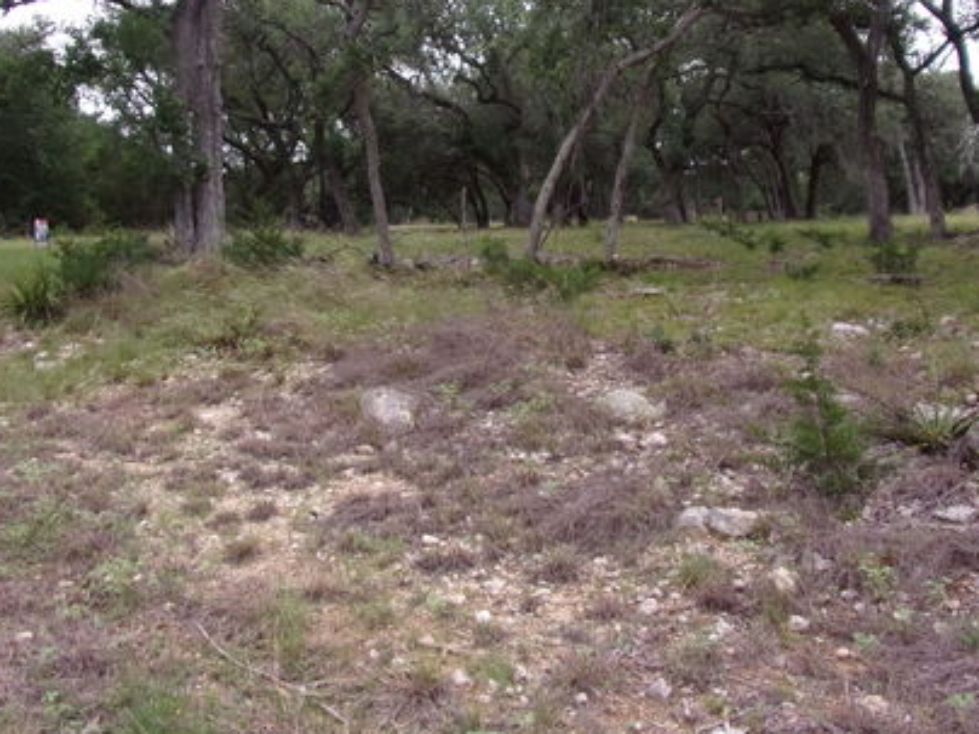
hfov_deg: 49.0
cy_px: 203
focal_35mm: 38
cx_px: 509
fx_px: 1075
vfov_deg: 37.0
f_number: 3.3
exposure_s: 1/600
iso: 80
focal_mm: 4.3
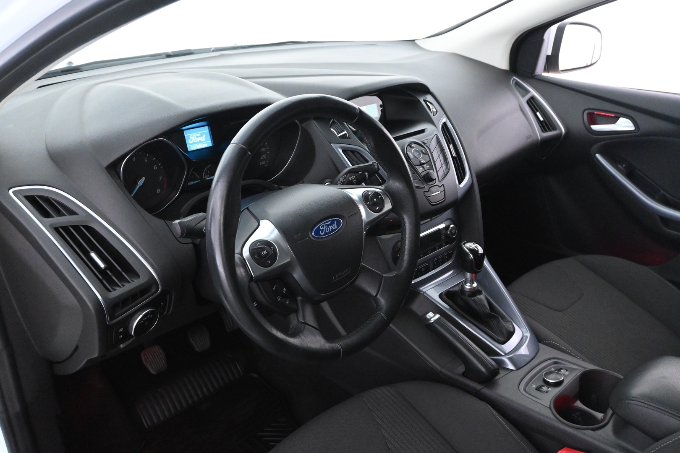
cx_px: 340
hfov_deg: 59.5
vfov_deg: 41.7
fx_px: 595
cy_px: 226
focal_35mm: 32
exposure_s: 1/40
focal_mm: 21
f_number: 4.5
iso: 6400
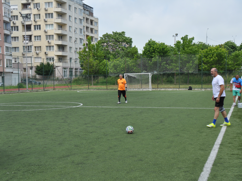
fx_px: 353
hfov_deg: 37.8
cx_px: 114
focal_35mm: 51
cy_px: 90
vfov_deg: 28.8
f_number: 8
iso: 200
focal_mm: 31
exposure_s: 1/250
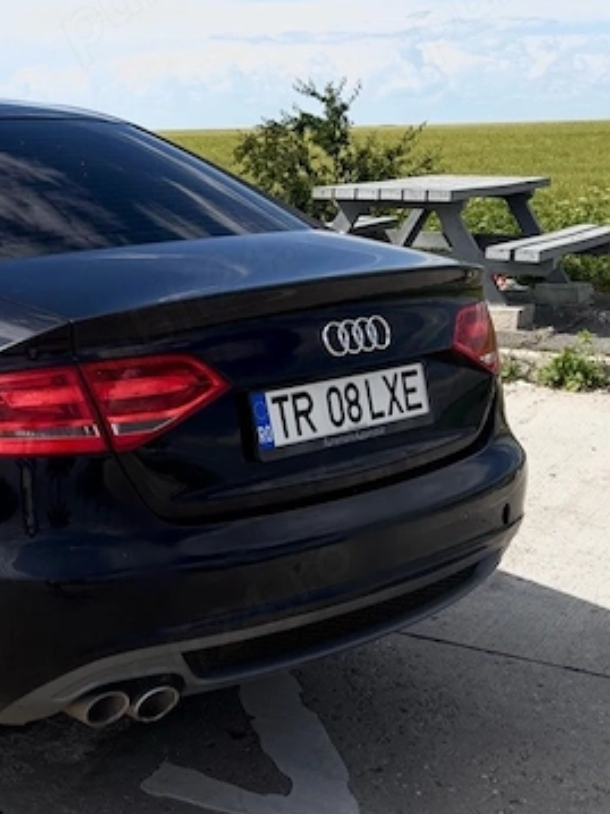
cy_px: 349
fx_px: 1364
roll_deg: -1.1
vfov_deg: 33.2
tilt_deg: -6.2
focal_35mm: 58
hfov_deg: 23.7
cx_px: -57
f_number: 1.6
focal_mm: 5.96
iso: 50
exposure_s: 1/3937
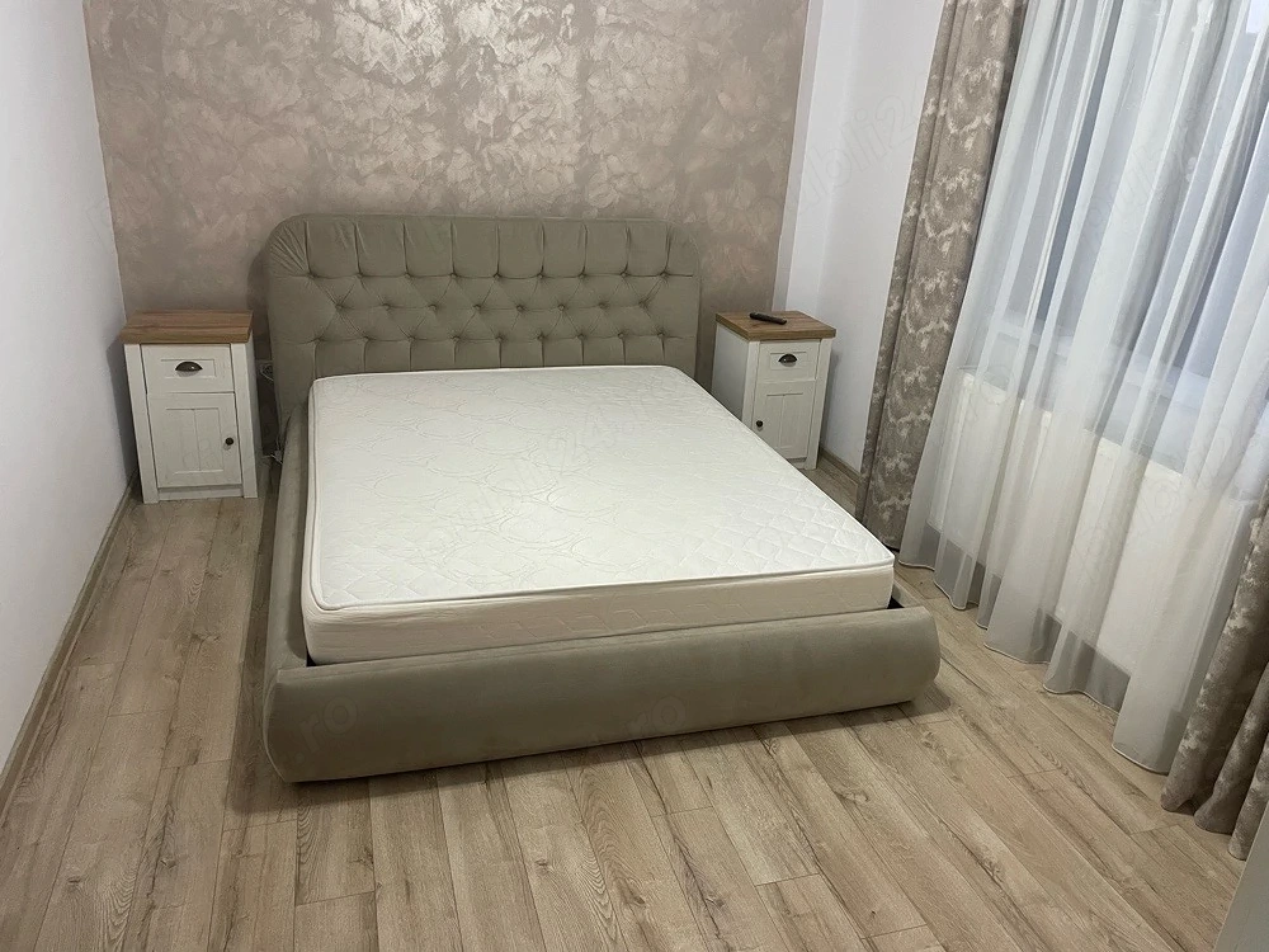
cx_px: 634
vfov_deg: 53.1
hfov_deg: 67.3
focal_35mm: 26
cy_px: 476
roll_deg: -3.3
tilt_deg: -22.6
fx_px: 953
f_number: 1.6
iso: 200
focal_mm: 4.2
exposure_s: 1/50
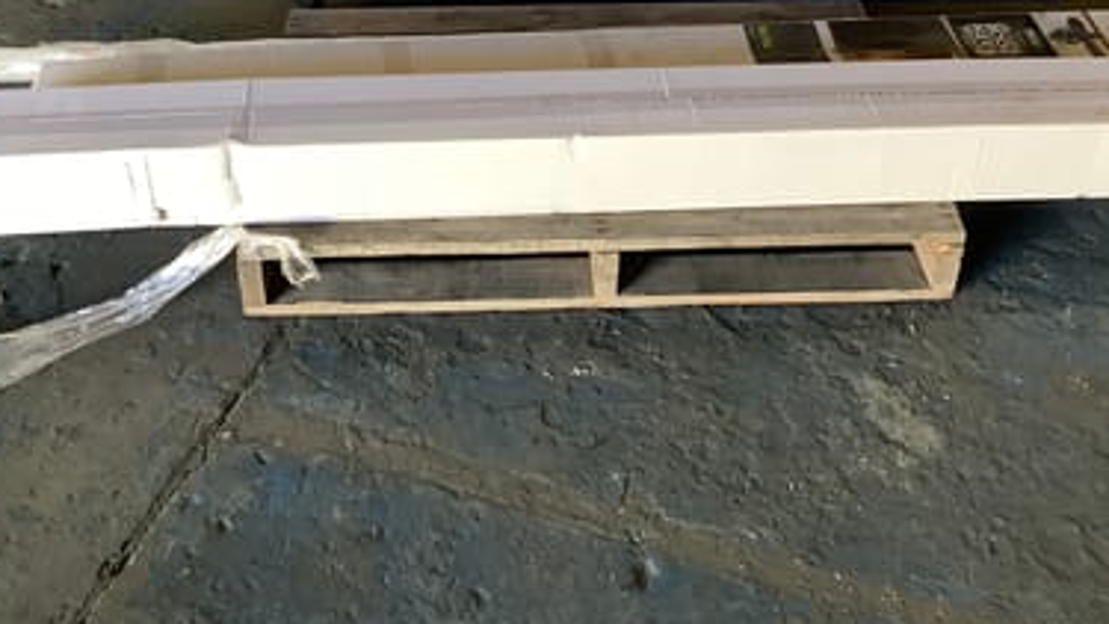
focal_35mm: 45
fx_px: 1323
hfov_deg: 45.5
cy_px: 102
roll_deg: +2.1
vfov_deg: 25.9
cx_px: 556
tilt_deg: -35.8
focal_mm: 3.3
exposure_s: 1/50
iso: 100
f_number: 2.4
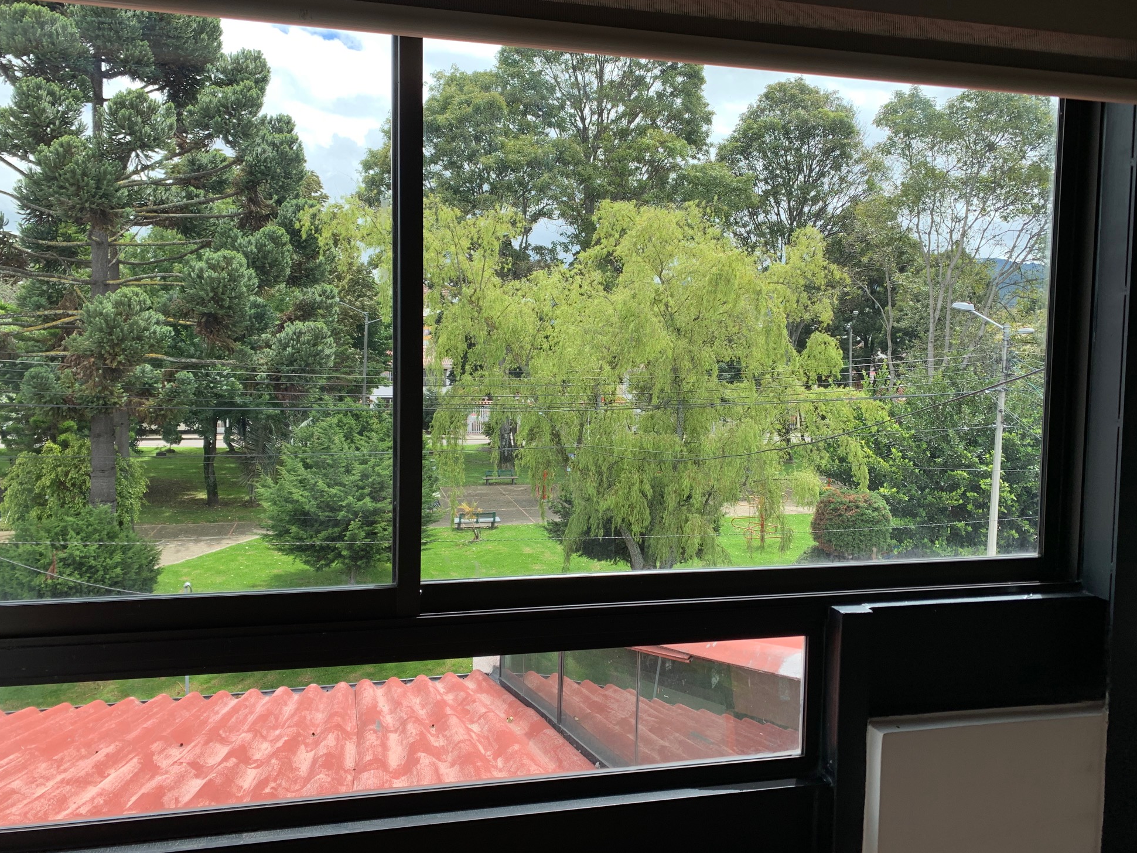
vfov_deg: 51.4
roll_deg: -0.3
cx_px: 563
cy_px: 415
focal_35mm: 27
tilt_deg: -4.9
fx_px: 887
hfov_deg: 65.3
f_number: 1.8
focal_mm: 4.25
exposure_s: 1/402
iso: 25
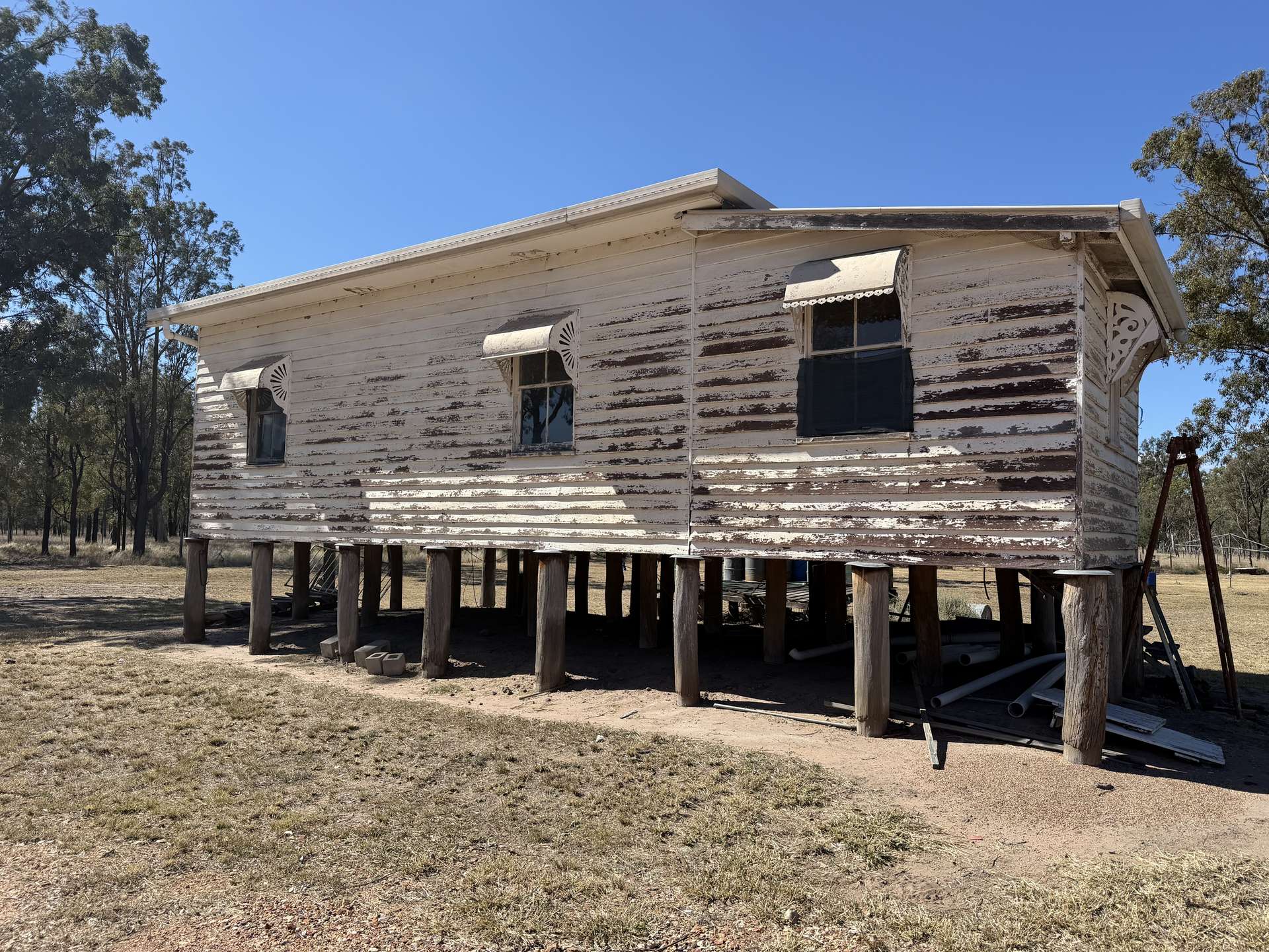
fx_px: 880
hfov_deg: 71.6
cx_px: 634
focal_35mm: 24
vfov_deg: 56.8
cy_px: 476
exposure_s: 1/3759
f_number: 1.78
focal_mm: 6.76
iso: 80
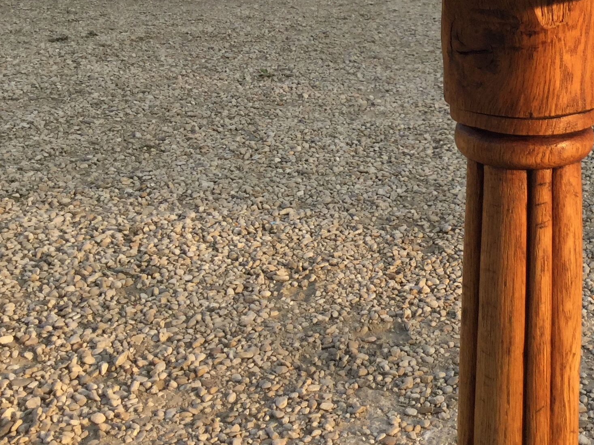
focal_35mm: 69
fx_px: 1184
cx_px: 570
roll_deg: -2.7
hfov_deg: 26.9
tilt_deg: -8.9
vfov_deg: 20.8
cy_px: 25
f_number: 2.4
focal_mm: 3.3
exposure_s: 1/399
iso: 25
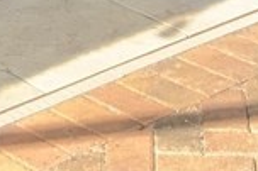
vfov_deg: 5.9
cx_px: -100
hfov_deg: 9.9
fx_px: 1453
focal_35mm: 203
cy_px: -452
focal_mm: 3
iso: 16
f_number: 1.8
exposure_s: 1/226
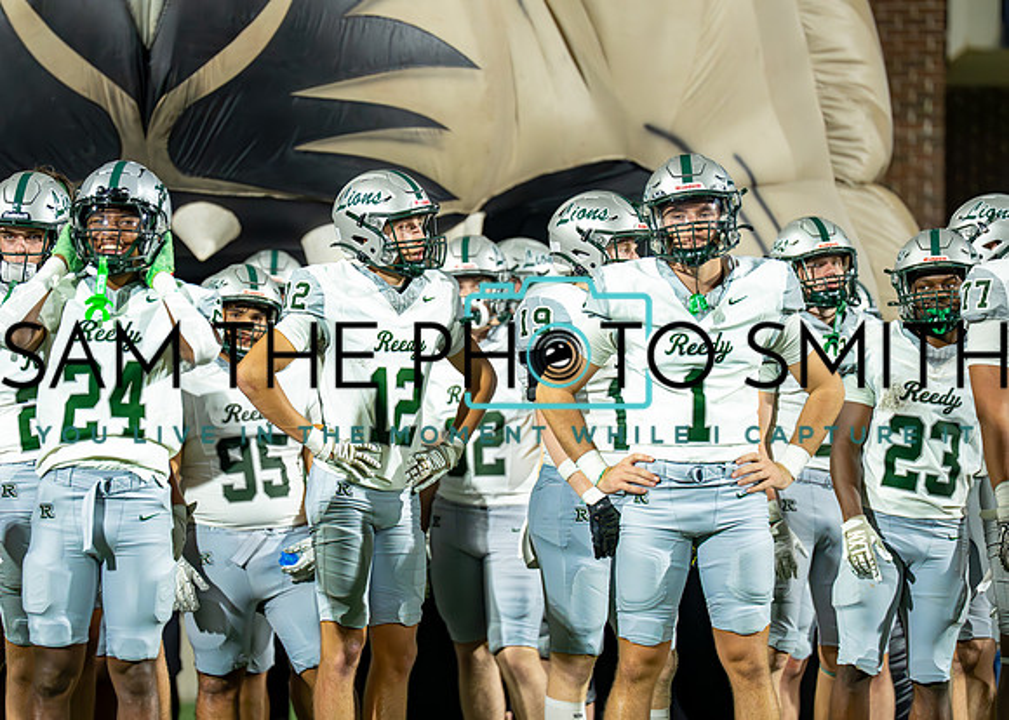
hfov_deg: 8.2
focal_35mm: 246
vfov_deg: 5.9
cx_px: 378
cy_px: 327
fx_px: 7035
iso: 3200
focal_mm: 200
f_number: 2.8
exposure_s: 1/1600
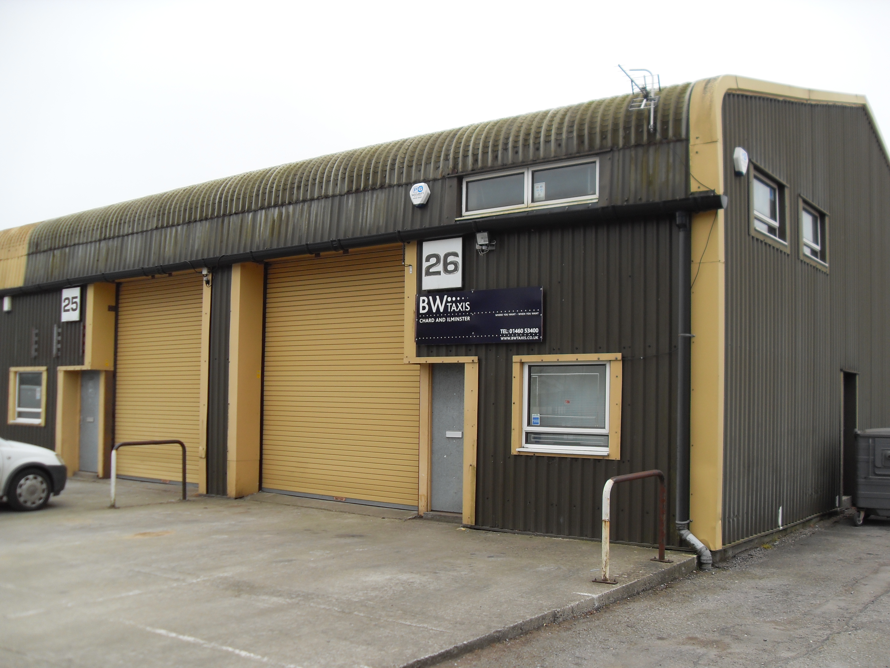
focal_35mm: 34
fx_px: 874
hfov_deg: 54.0
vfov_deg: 41.8
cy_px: 334
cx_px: 445
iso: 80
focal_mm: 6.3
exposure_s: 1/180
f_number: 2.8
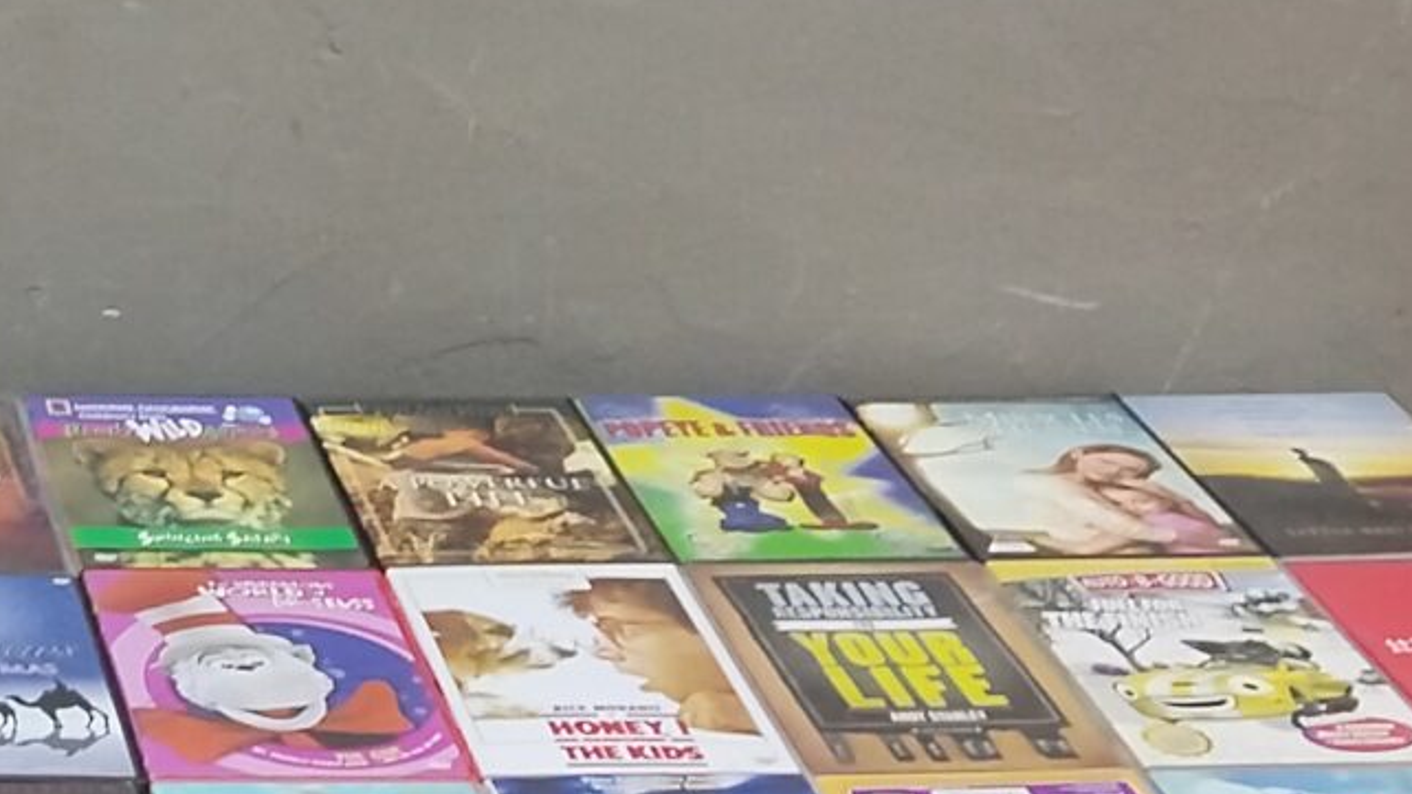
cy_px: -99
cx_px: -376
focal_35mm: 113
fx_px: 4230
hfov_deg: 17.8
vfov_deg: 10.6
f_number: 1.8
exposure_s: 1/20
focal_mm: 4.25
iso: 328
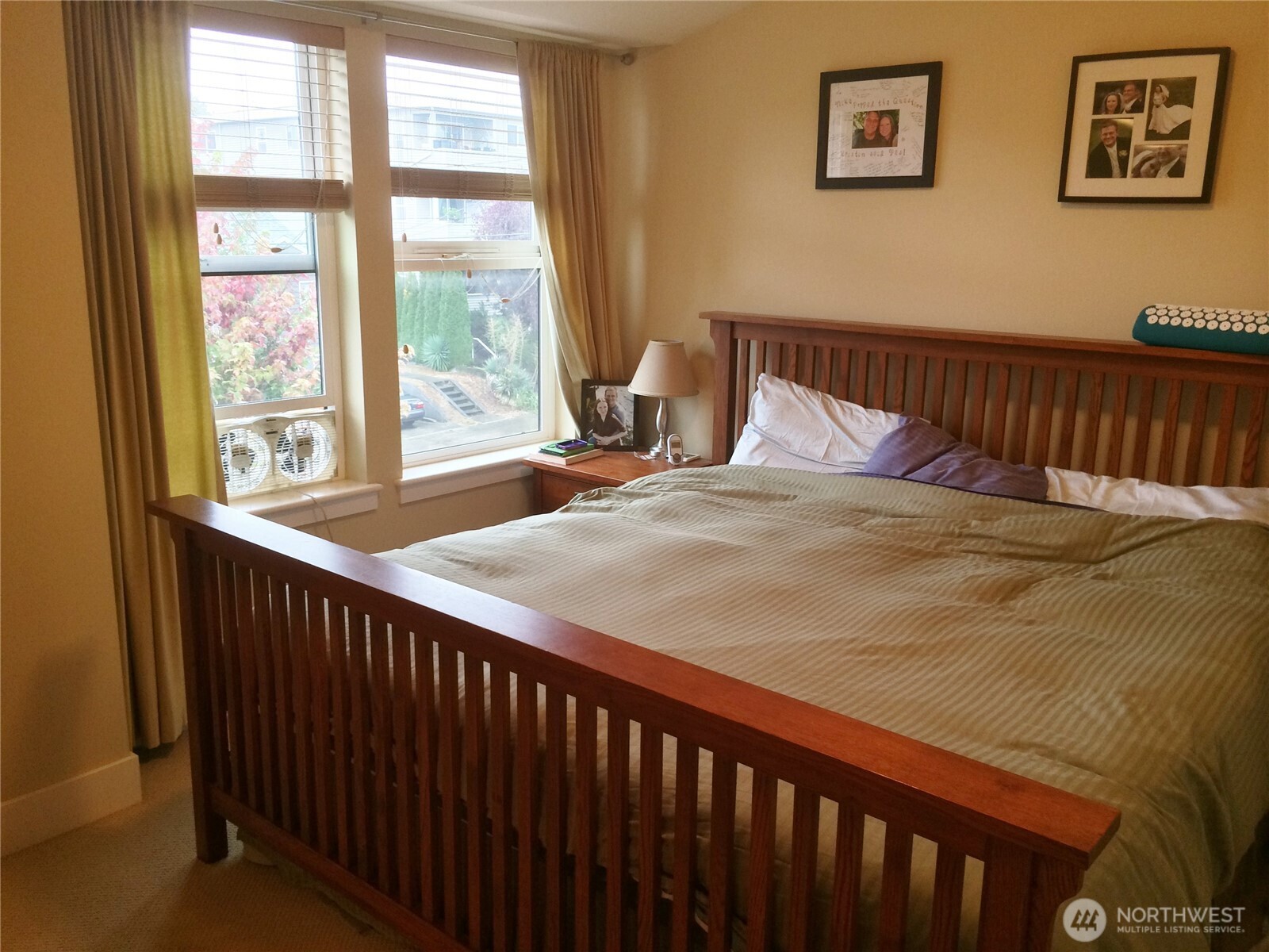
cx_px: 634
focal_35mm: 30
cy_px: 476
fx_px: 1100
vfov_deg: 46.8
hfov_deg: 60.0
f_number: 2.2
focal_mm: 4.12
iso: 160
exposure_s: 1/30
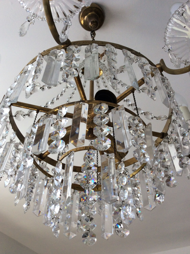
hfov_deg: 44.1
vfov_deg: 56.9
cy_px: 127
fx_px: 235
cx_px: 95
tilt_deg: +47.3
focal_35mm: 32
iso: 50
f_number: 2.4
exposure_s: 1/100
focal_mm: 3.3
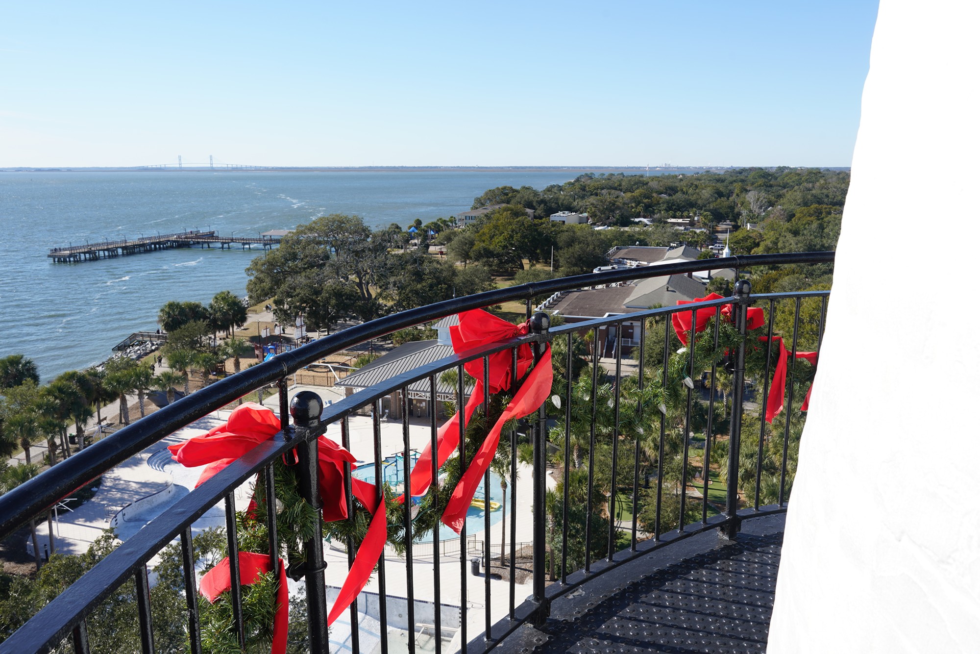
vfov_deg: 46.4
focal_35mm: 28
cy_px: 327
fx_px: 762
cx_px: 490
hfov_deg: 65.5
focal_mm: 28
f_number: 11
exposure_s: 1/100
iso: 100
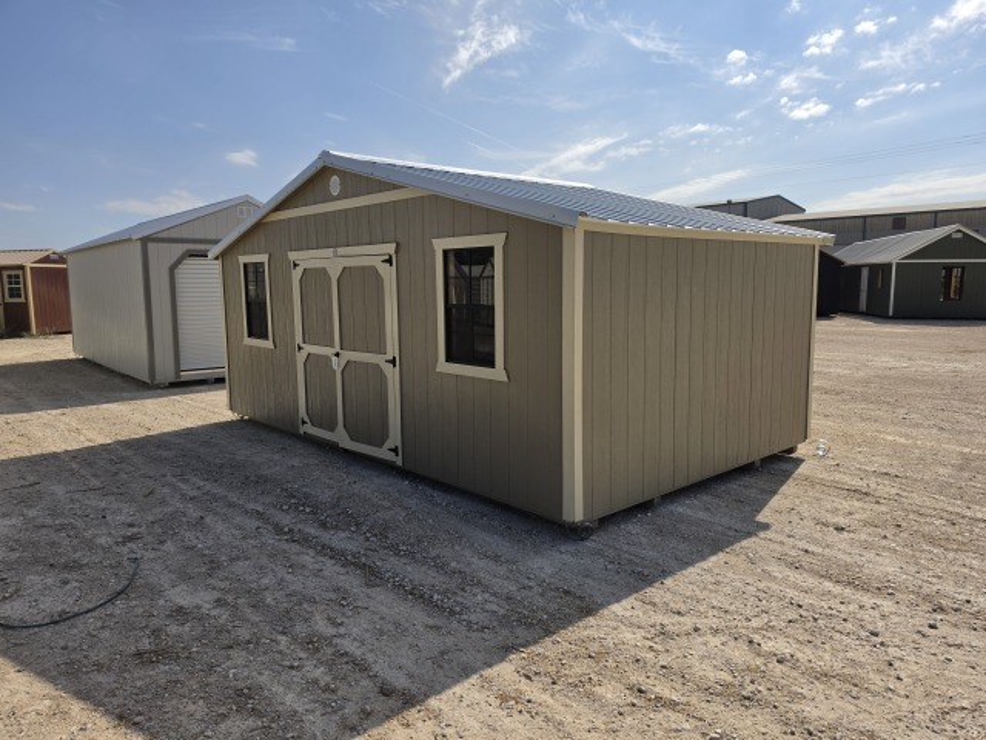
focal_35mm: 23
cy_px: 370
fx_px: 655
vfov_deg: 58.9
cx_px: 493
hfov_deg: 73.9
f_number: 1.4
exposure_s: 1/7939
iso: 40
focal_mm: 6.5
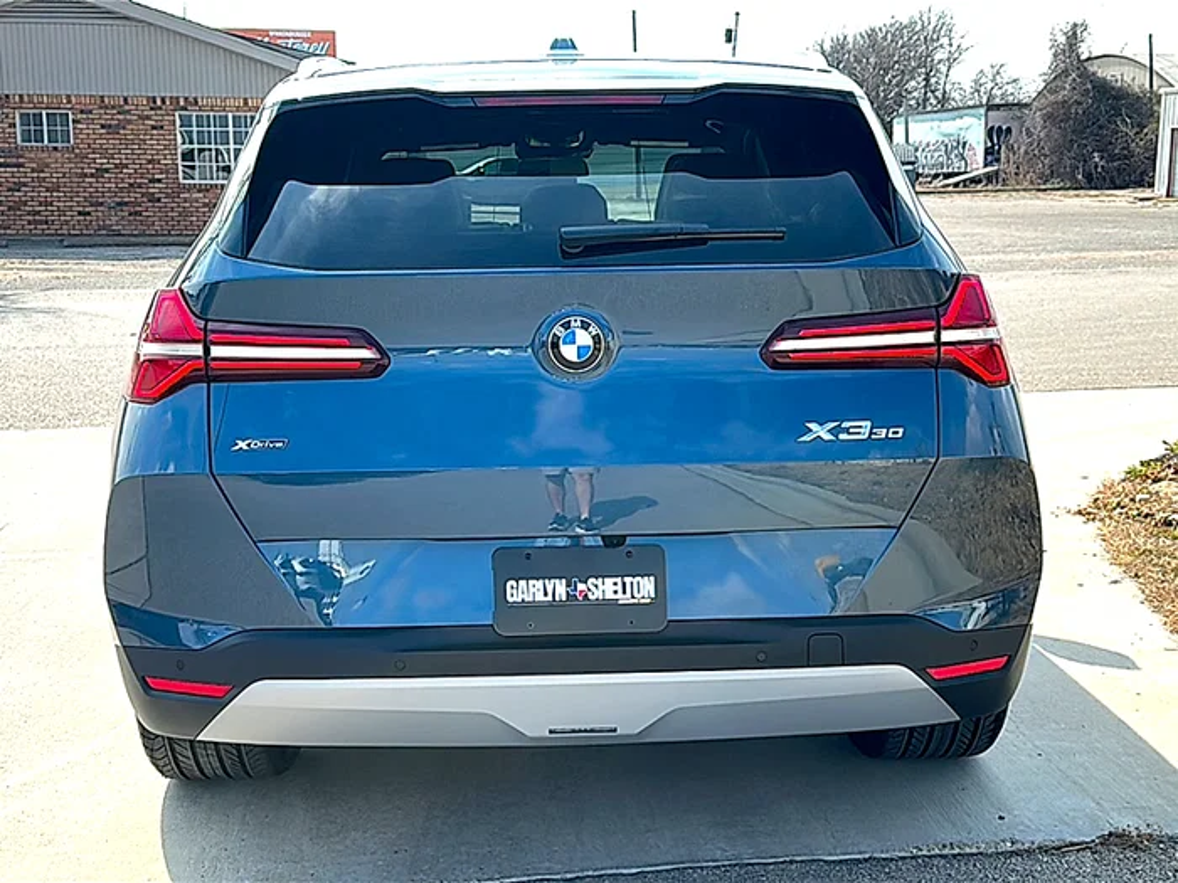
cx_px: 589
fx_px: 1327
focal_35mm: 39
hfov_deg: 47.9
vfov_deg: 36.8
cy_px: 442
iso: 80
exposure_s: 1/3378
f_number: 1.78
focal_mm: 6.86
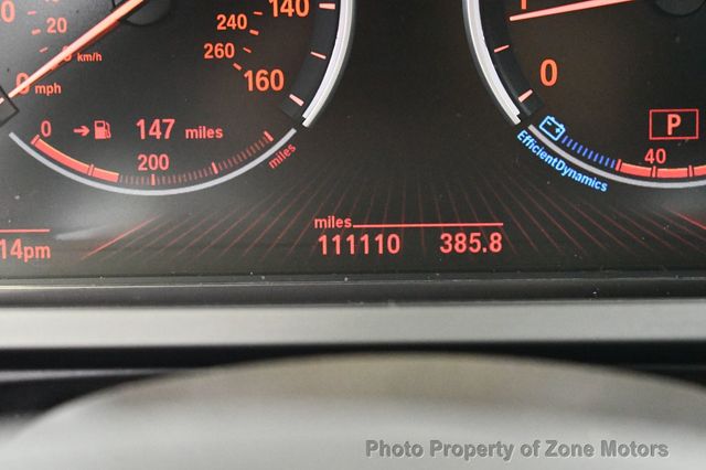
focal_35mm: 82
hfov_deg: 24.8
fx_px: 1607
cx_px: 353
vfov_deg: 16.6
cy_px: 235
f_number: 5.6
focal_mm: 55
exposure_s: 1/40
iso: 12800
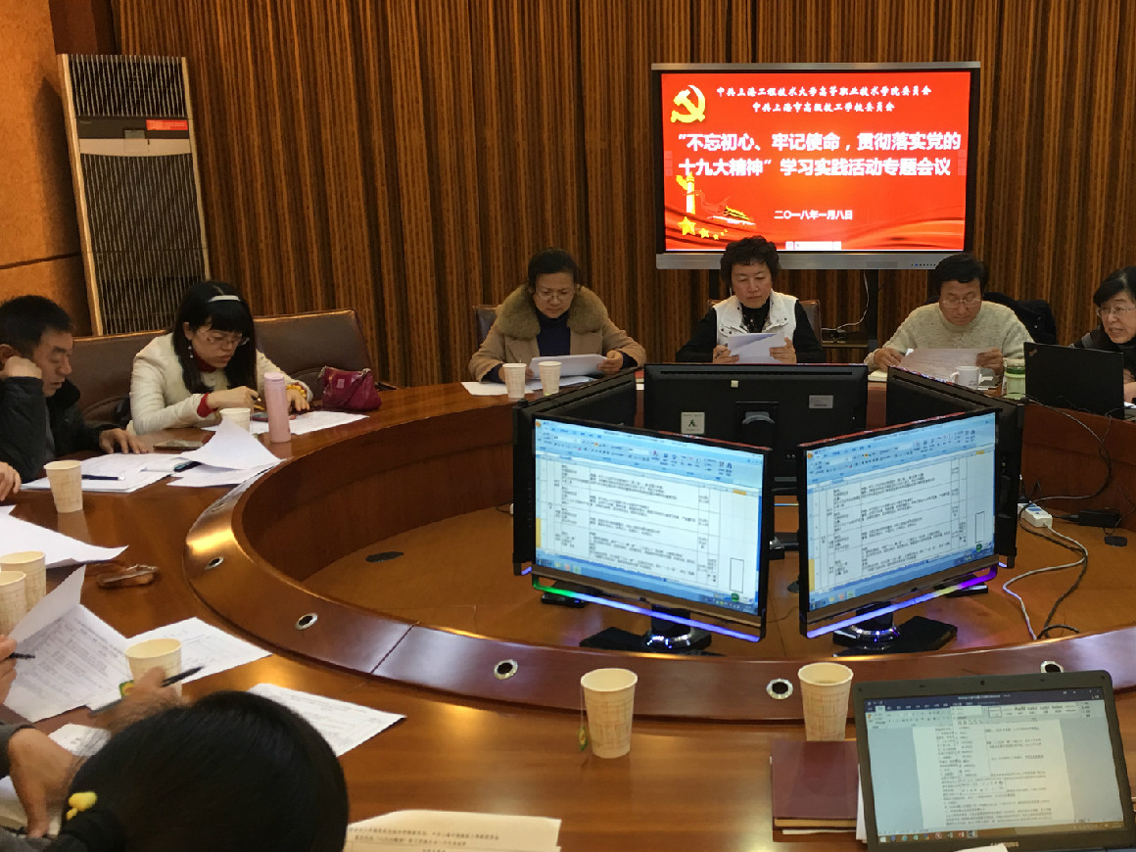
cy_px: 516
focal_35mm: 40
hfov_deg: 46.1
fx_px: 1313
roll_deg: +0.0
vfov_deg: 35.8
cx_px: 760
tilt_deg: -15.5
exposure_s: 1/17
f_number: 2.2
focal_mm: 4.15
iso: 40
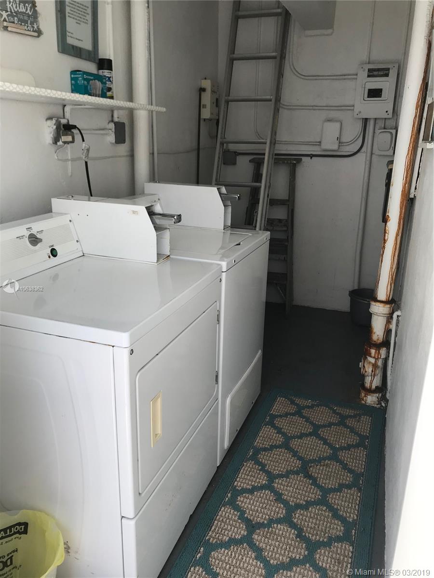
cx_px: 217
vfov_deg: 63.4
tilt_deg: -17.5
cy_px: 289
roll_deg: -1.2
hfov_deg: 49.7
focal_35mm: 28
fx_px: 468
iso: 20
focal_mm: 3.99
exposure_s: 1/173
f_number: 1.8
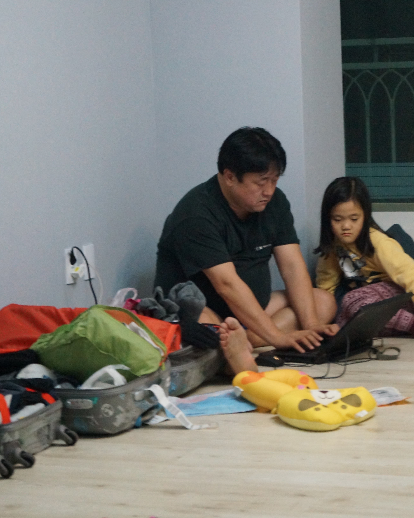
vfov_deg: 16.5
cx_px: 249
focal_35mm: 117
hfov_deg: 13.2
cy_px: 259
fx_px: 1787
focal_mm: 55
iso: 3200
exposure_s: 1/100
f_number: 5.6
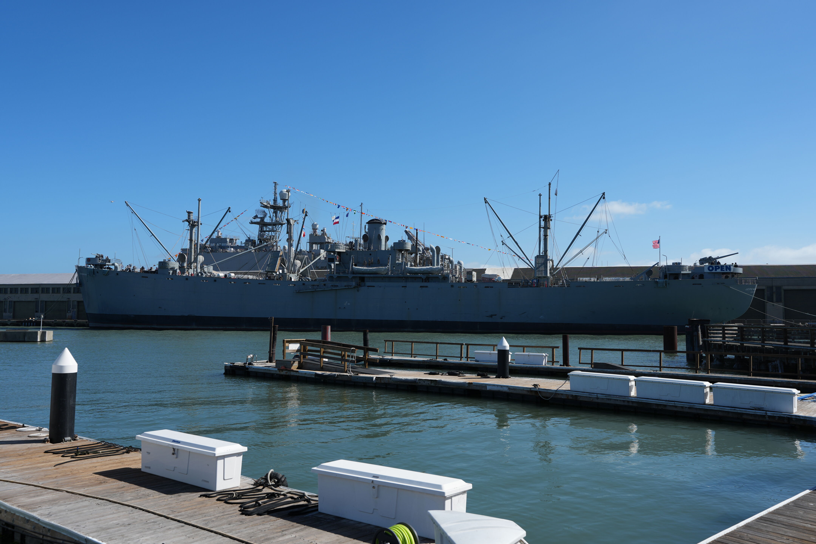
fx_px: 703
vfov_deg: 42.3
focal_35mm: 31
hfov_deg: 60.3
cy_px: 272
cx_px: 408
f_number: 5
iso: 100
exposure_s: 1/800
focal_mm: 31
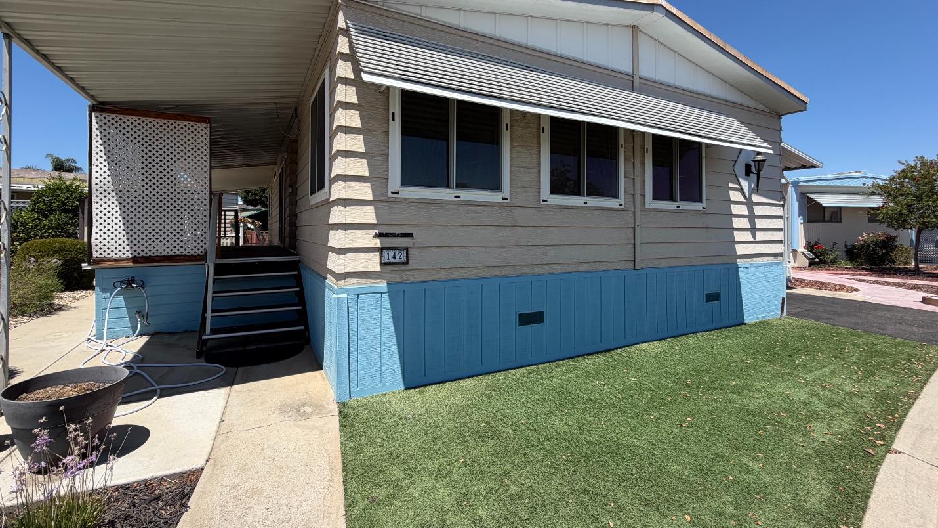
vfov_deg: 66.7
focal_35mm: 16
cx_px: 457
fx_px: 398
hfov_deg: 99.4
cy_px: 224
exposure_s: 1/809
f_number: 2.2
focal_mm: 2.22
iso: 20
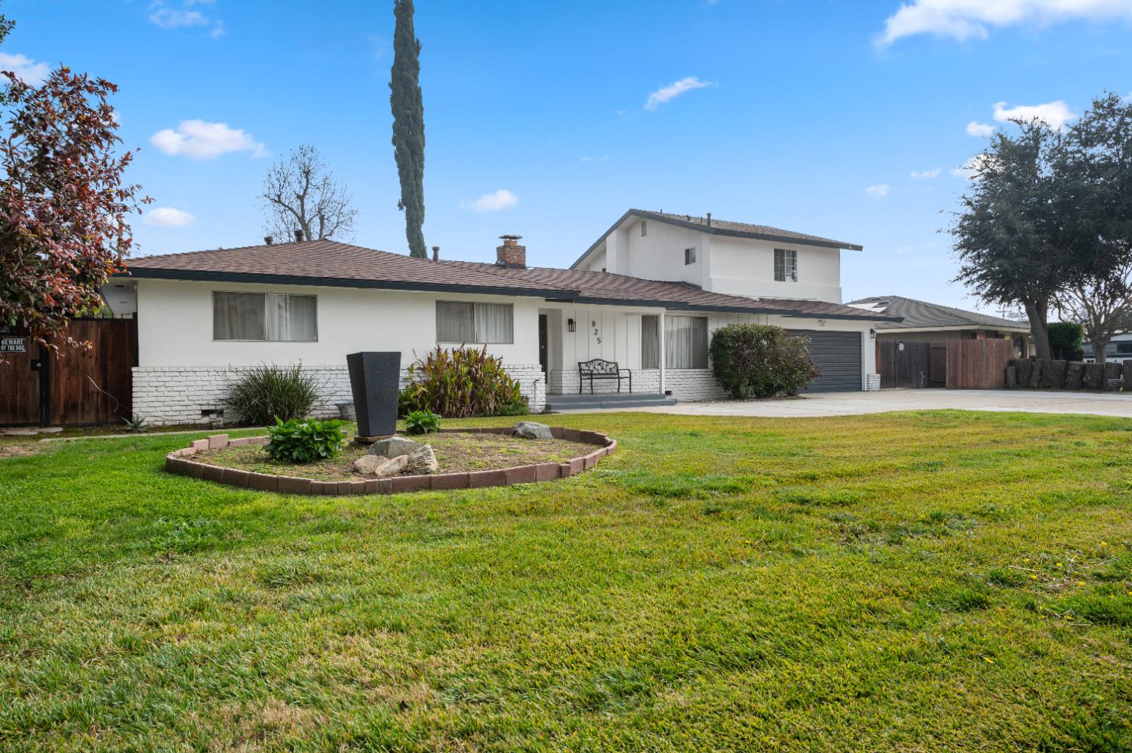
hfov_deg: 78.6
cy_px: 376
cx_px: 566
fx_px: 691
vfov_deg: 57.2
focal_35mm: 22
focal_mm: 22
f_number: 9
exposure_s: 1/125
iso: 250
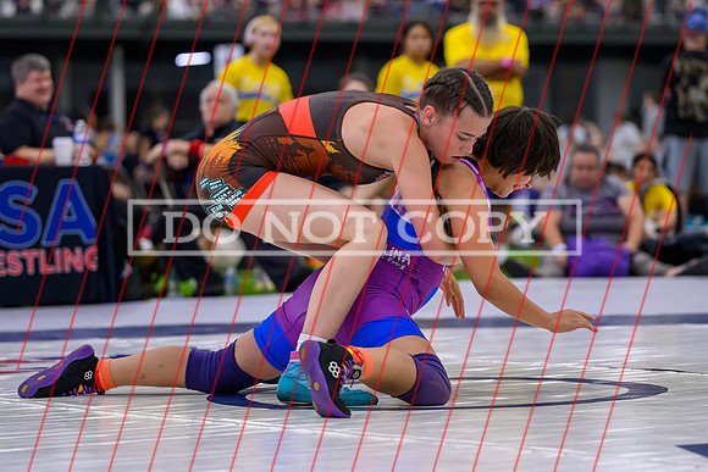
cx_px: 348
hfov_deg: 12.9
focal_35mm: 159
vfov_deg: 8.6
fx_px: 3126
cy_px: 187
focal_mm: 110
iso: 6400
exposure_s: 1/800
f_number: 2.8
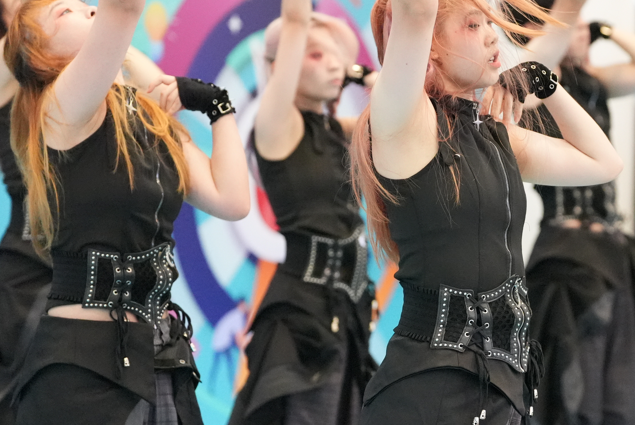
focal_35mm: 196
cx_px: 456
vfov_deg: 7.0
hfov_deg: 10.5
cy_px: 145
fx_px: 3461
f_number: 2.8
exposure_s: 1/1250
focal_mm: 111
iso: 8000
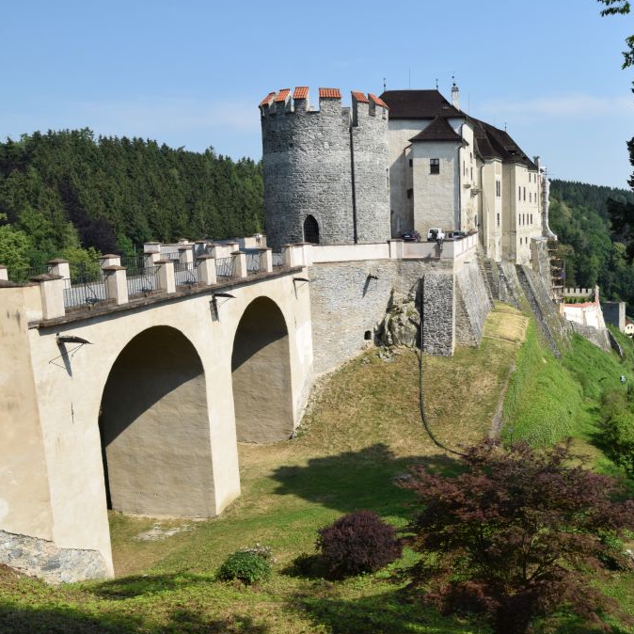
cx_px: 477
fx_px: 642
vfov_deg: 52.5
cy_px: 317
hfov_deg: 50.3
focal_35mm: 31
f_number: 10
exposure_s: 1/400
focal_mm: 16
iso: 200
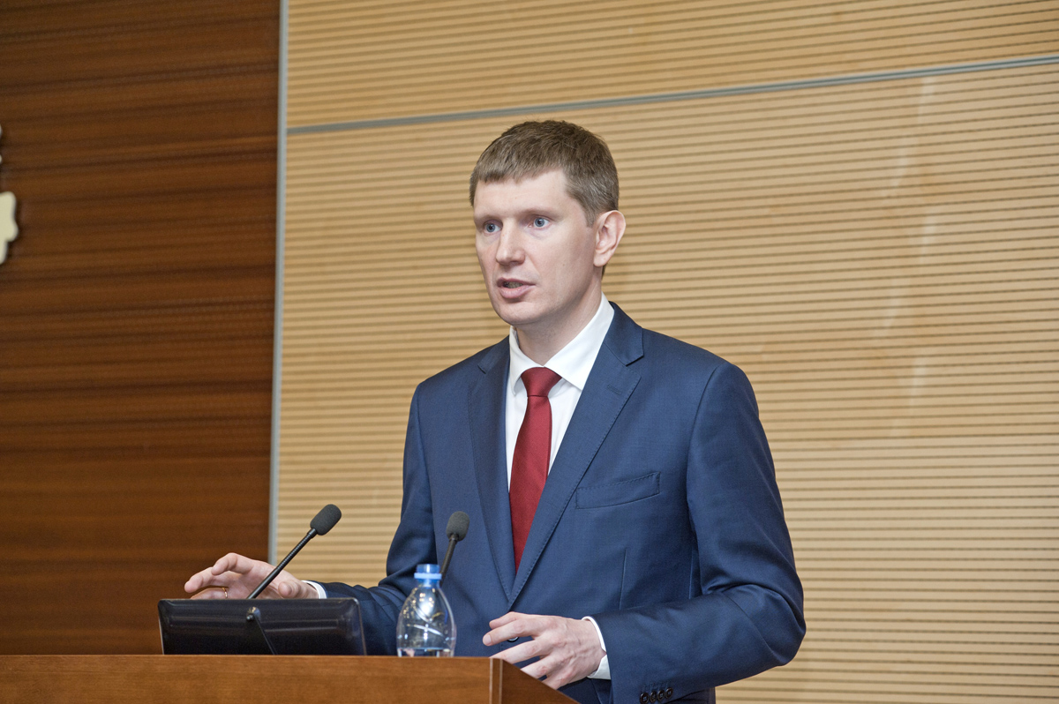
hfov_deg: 16.4
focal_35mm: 125
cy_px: 352
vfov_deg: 10.9
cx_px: 530
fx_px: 3674
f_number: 5.6
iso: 1250
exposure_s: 1/200
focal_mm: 125
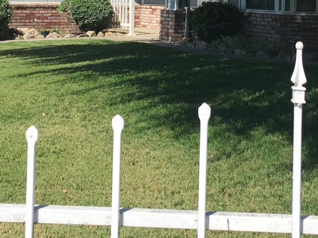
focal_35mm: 68
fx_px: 624
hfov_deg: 28.6
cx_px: 179
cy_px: 3
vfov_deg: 20.9
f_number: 2.2
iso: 25
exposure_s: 1/1399
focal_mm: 4.15
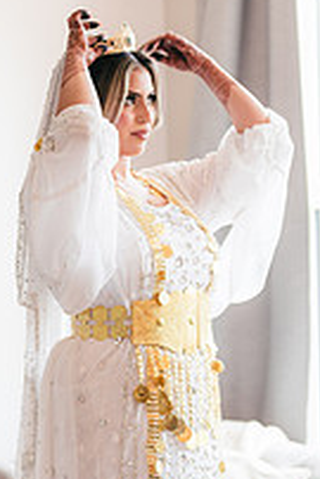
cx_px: 190
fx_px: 2223
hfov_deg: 8.2
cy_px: 403
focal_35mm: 167
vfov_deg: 12.2
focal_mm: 50
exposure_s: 1/160
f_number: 1.4
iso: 160
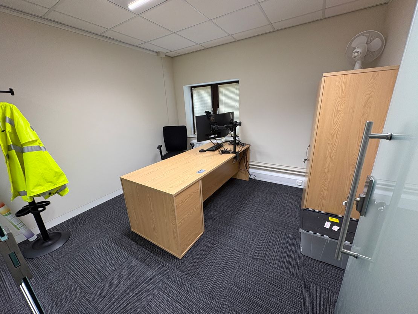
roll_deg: +3.0
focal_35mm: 14
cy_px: 157
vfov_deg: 85.7
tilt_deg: -17.1
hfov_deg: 102.1
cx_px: 209
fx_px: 169
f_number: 2.2
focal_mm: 2.22
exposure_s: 1/50
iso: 125
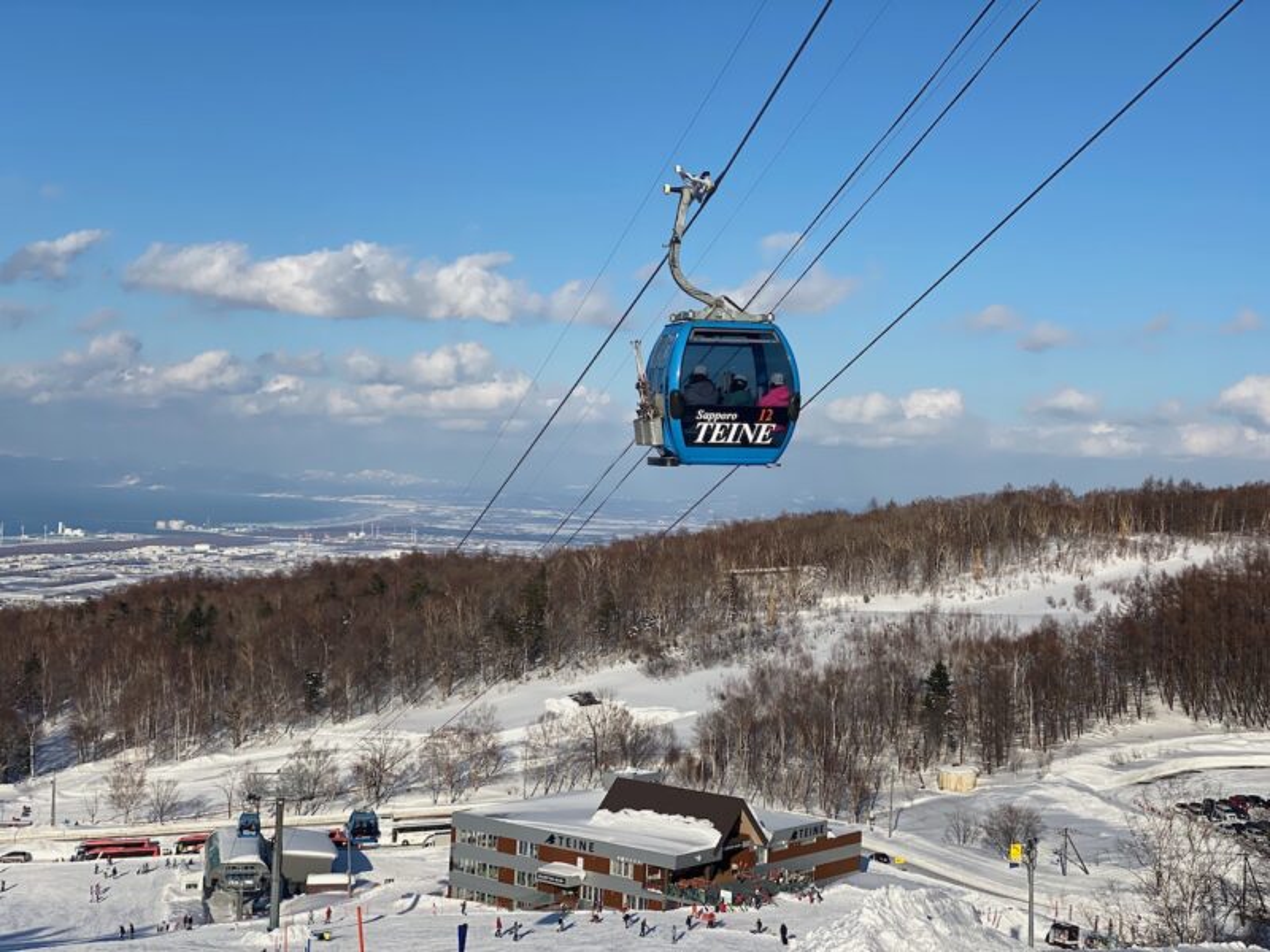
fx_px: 1908
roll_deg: -2.3
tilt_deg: +1.2
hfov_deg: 36.8
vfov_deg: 28.0
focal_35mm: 52
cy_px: 476
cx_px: 635
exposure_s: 1/3425
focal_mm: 6
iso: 20
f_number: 2
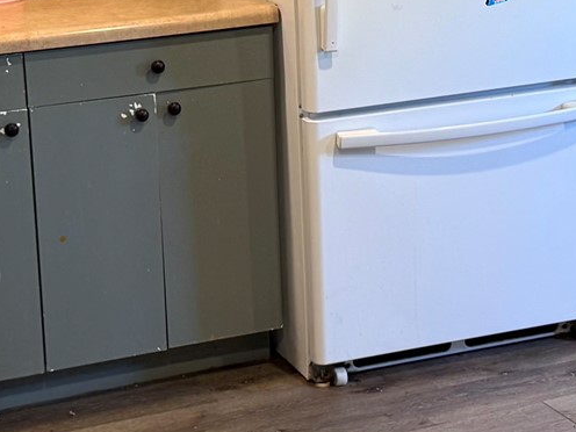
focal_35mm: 99
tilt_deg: -15.6
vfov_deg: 14.9
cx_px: 255
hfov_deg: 19.8
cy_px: 180
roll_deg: +2.5
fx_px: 1647
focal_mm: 6.76
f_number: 1.78
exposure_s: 1/60
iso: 160
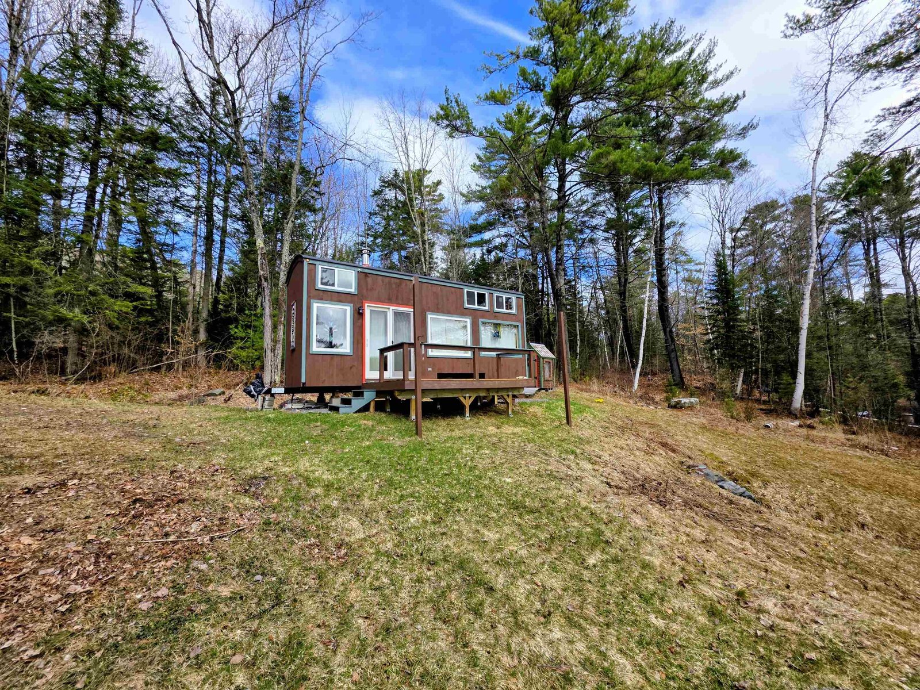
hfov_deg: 106.2
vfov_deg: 89.9
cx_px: 460
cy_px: 345
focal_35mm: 13
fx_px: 346
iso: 40
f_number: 1.9
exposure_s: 1/989
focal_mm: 2.2
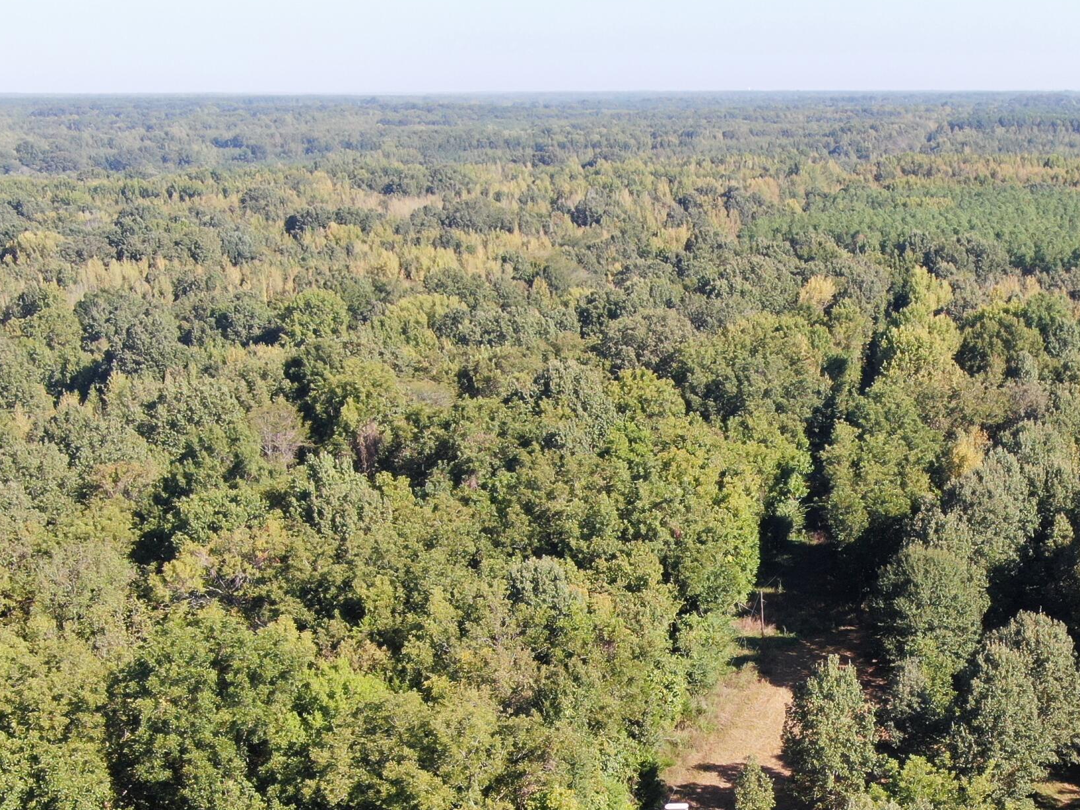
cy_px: 681
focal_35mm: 66
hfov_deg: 28.8
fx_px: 2059
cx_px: 848
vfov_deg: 21.9
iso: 100
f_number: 3.3
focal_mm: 6.21
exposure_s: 1/320
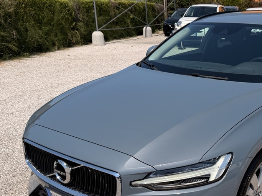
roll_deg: -0.6
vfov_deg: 32.0
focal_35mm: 45
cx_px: 206
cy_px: 126
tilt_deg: -18.8
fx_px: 341
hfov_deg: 40.5
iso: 80
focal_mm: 6.76
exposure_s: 1/8130
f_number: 1.78
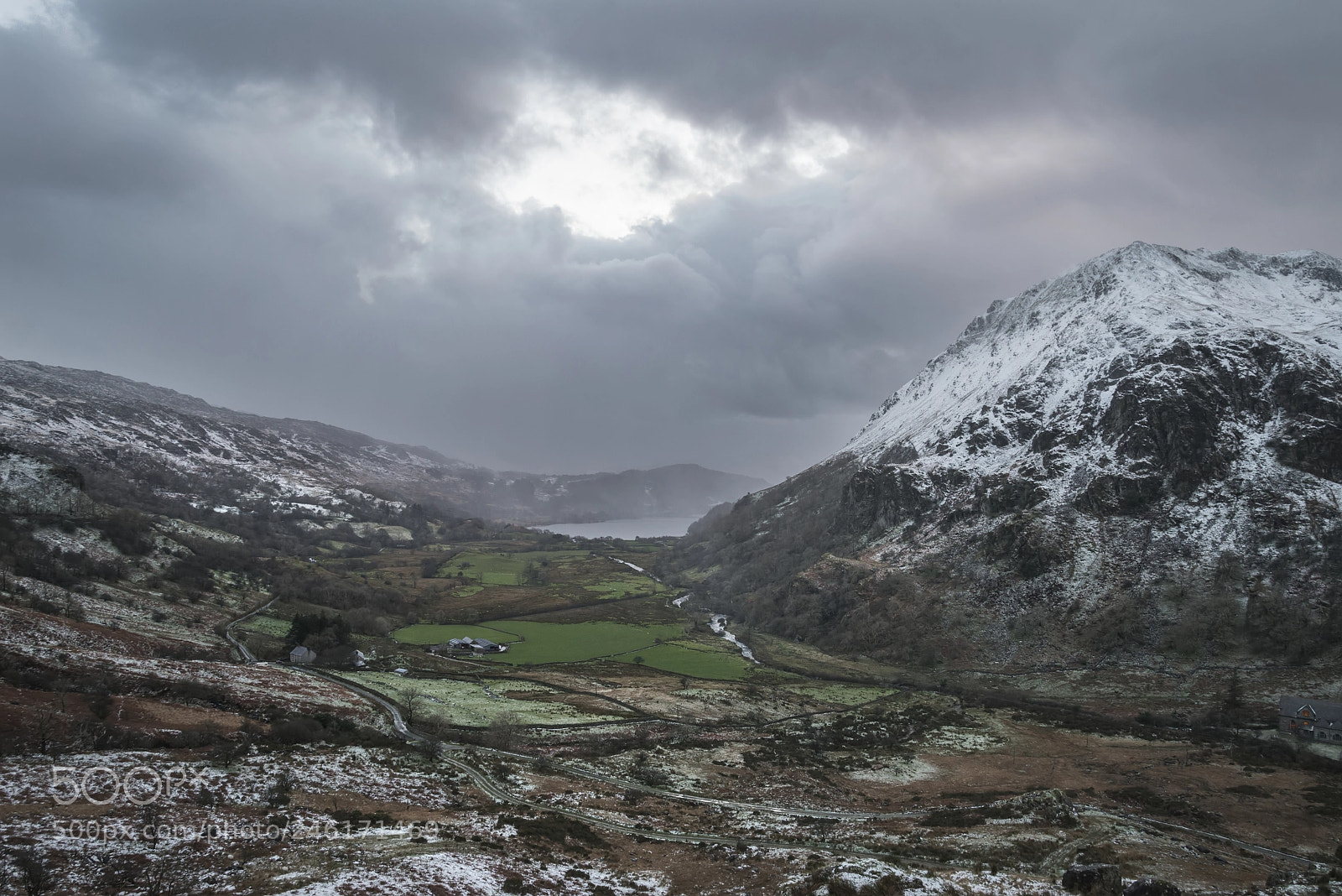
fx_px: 895
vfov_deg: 53.2
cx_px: 671
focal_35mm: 24
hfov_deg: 73.7
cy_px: 448
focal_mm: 24
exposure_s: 1/25
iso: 1000
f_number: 11
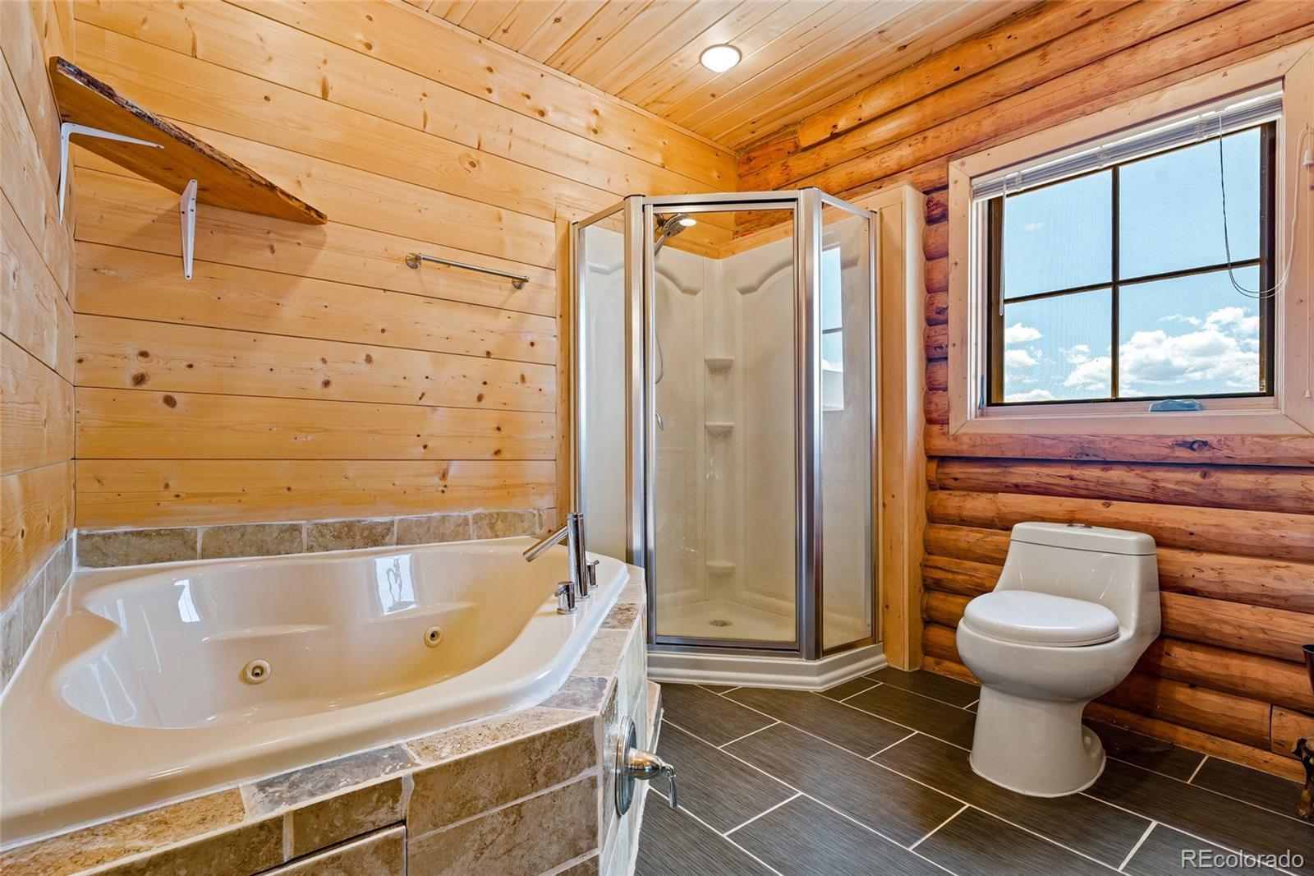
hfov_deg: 96.7
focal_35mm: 16
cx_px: 657
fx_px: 584
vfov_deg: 73.7
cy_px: 438
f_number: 8
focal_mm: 16
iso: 100
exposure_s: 1.6
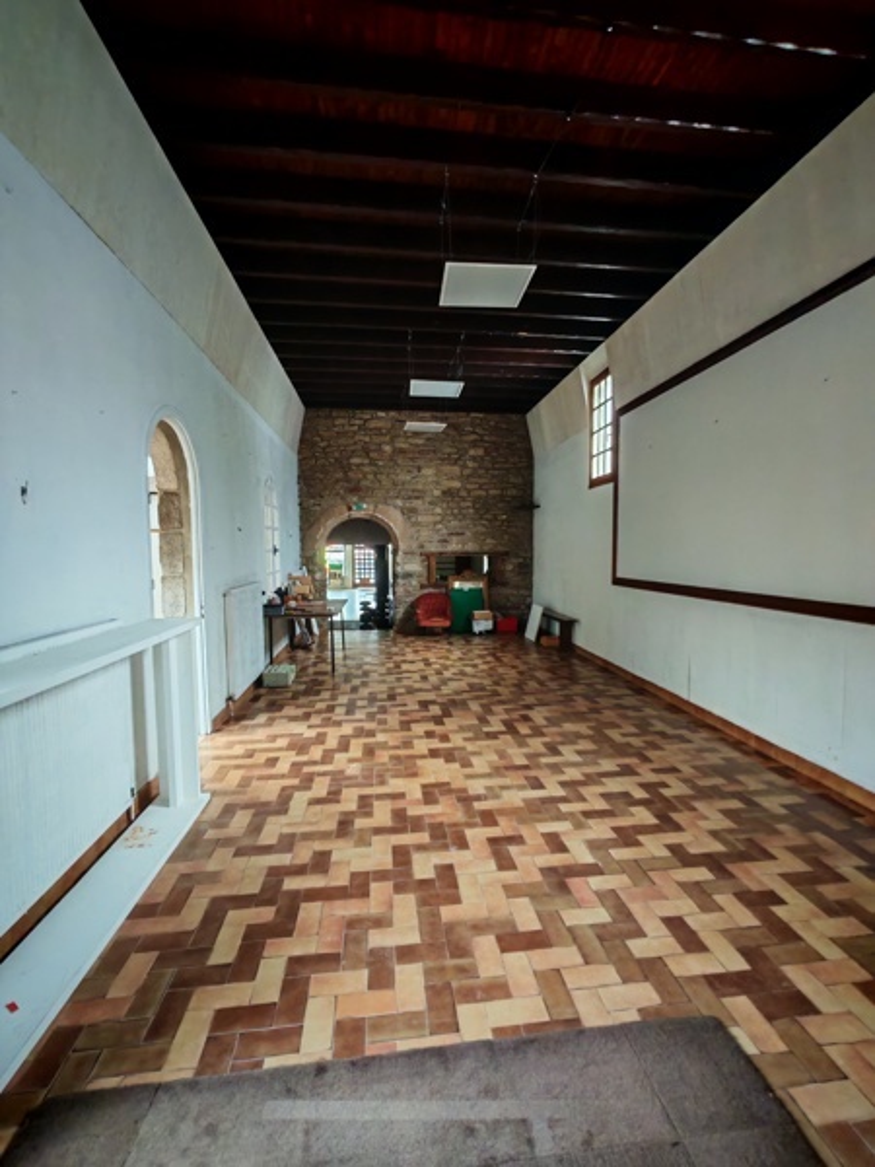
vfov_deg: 94.5
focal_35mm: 16
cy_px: 584
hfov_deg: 78.1
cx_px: 438
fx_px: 539
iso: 200
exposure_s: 1/20
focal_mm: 1.96
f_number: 2.2
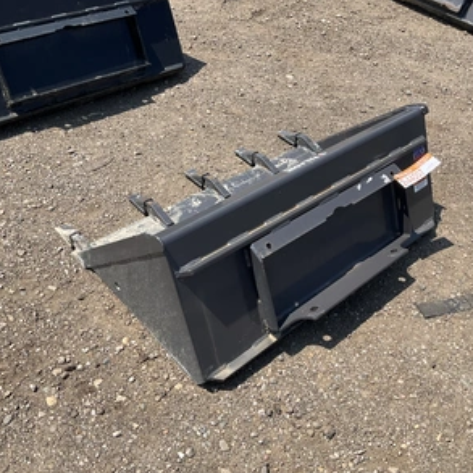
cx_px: 236
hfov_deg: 47.2
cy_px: 241
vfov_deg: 47.2
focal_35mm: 35
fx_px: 541
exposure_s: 1/1195
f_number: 1.8
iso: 25
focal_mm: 3
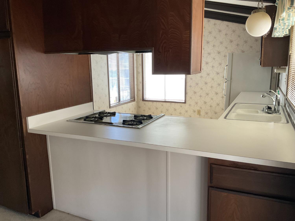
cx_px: 148
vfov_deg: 48.2
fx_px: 247
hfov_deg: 61.7
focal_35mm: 29
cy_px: 110
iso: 80
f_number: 1.8
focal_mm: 3
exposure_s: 1/60
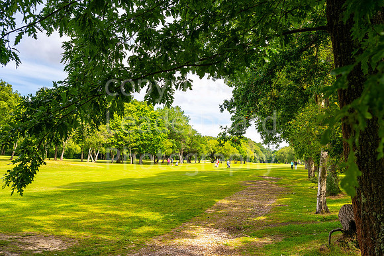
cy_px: 128
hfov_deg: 48.4
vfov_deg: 33.4
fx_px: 427
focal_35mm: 40
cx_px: 192
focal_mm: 40
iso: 200
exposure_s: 1/200
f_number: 9
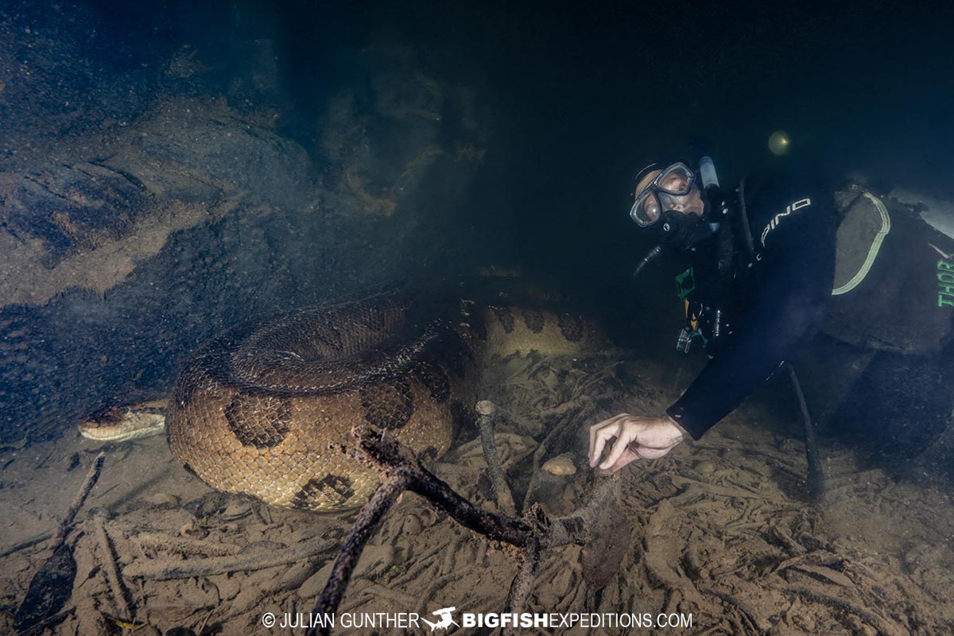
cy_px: 318
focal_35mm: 20
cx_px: 477
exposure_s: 1/400
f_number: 13
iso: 320
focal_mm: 20
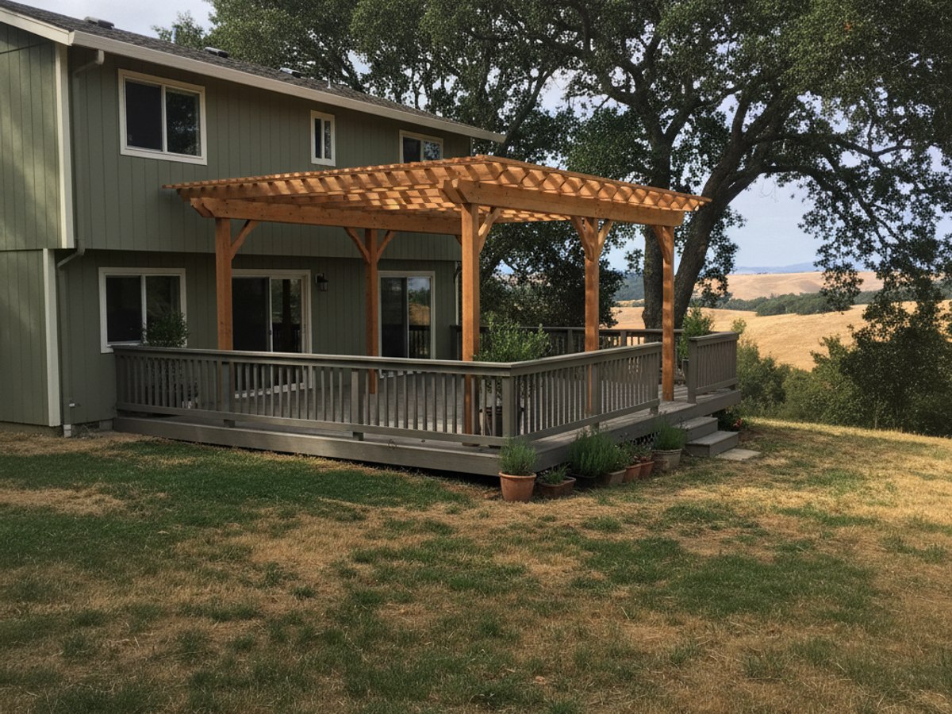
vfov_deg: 58.9
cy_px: 357
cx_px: 476
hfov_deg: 73.9
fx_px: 633
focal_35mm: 23
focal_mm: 6.4
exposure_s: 1/304
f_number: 1.8
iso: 1104
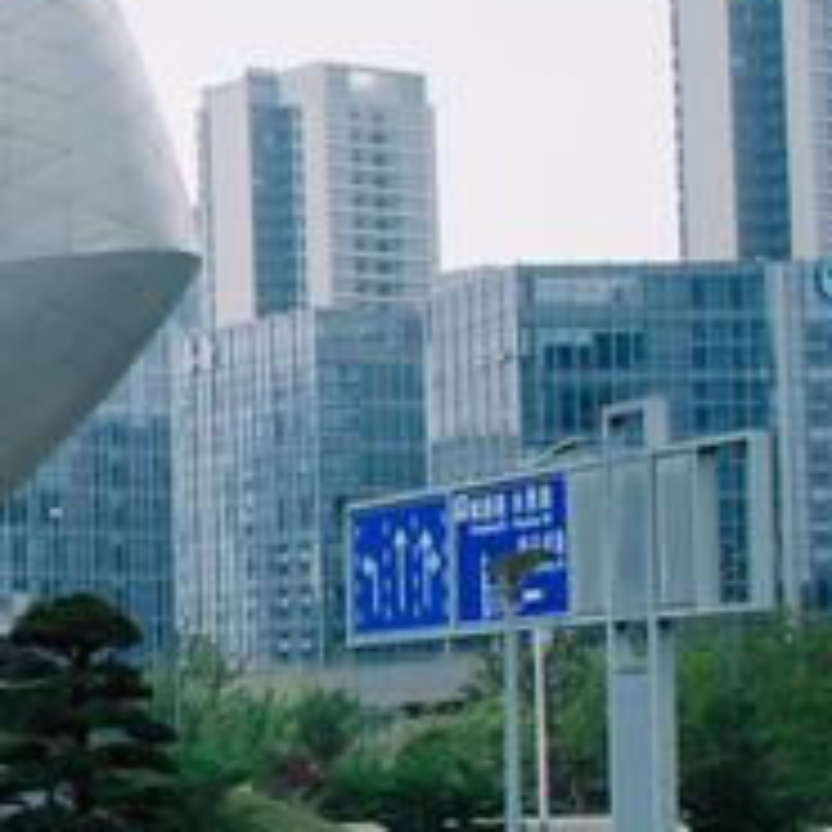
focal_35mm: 170
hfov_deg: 9.3
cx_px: -1061
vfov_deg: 10.3
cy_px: 641
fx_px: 4623
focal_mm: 37
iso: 100
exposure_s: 1/200
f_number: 3.2
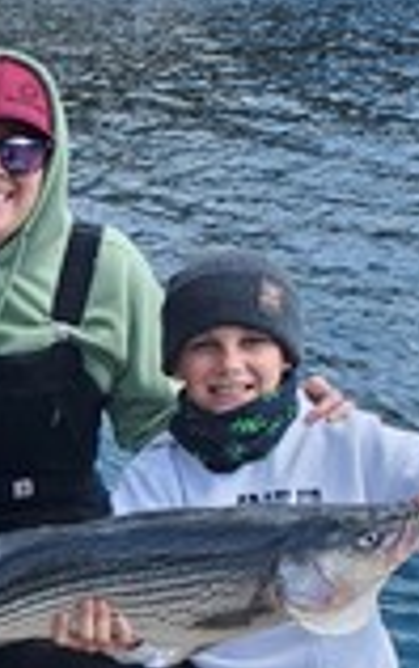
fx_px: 1550
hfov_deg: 13.4
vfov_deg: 23.4
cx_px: -389
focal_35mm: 85
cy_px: 660
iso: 50
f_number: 2.4
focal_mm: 4.3
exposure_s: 1/420
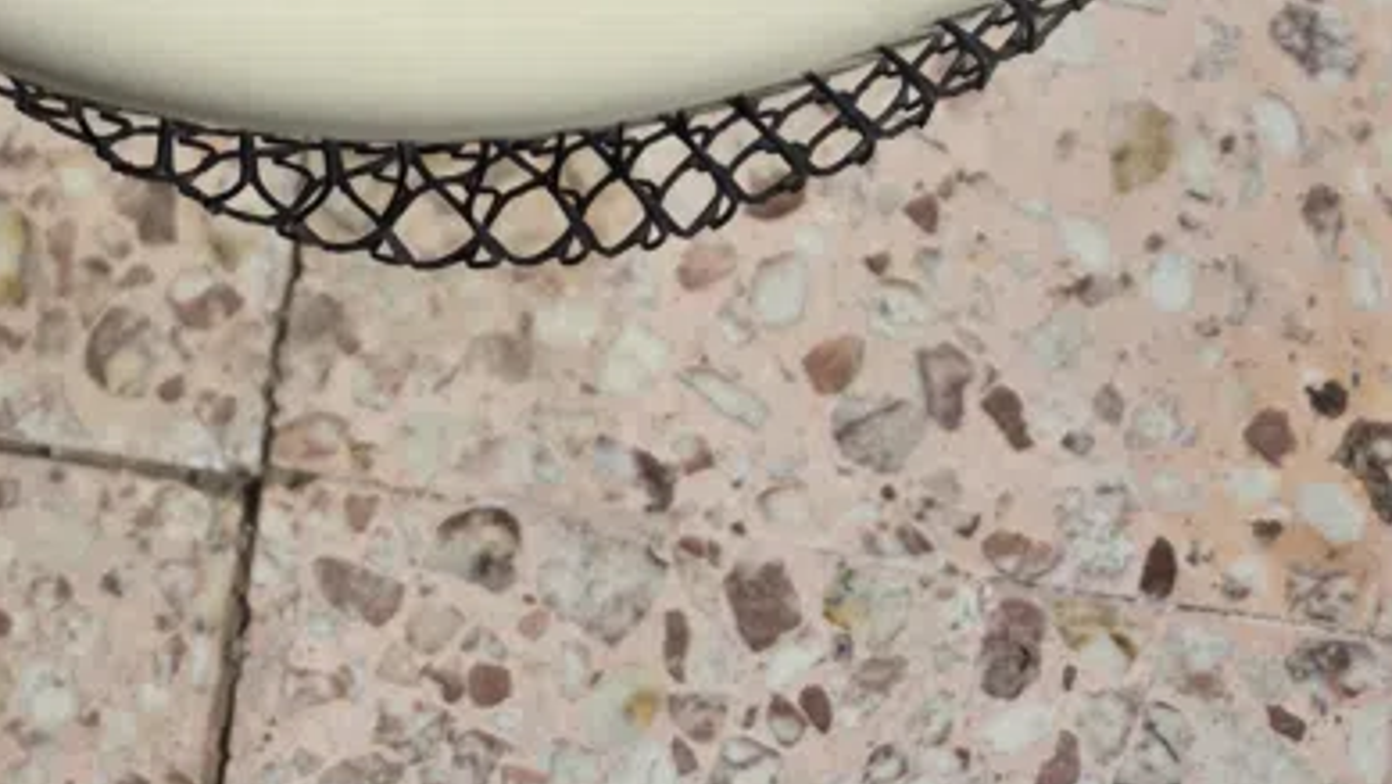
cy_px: -1513
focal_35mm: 88
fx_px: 3249
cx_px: 508
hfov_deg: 24.1
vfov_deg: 10.3
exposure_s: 1/2784
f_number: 1.8
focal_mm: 5.4
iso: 25
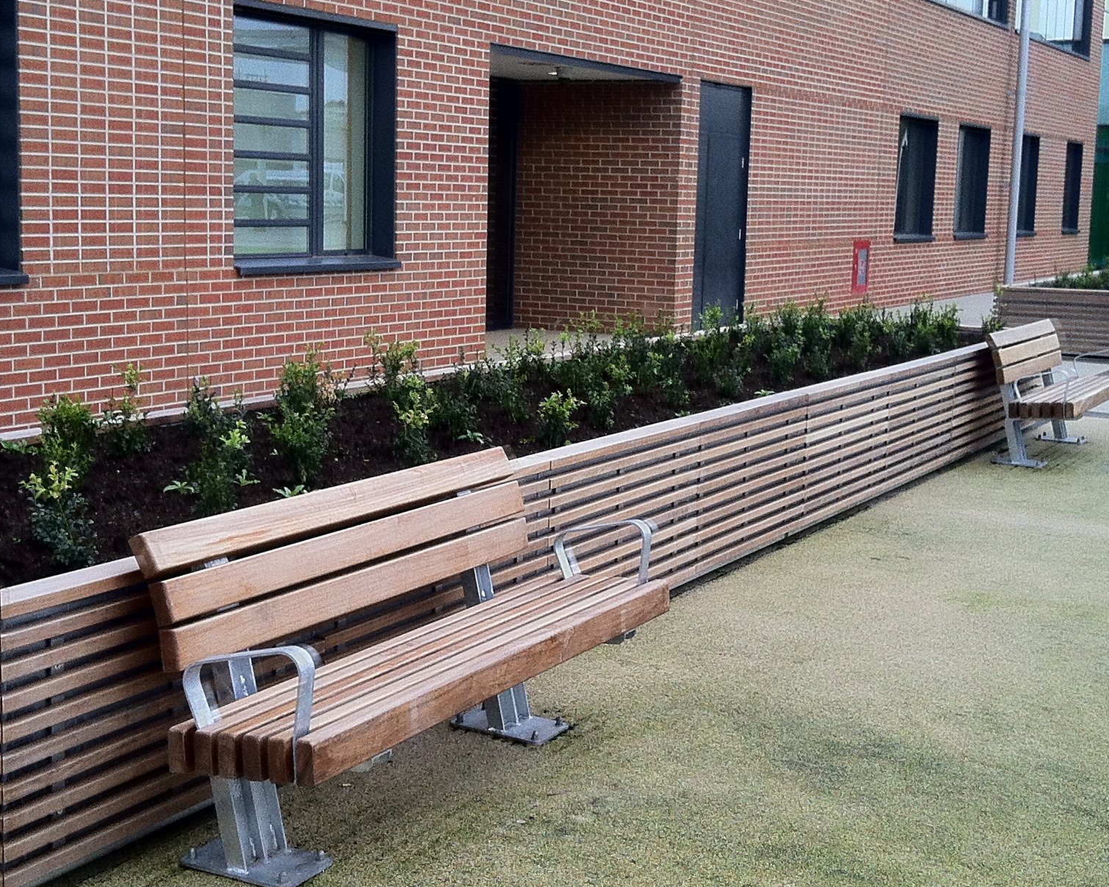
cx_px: 562
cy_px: 407
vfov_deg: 26.2
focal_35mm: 58
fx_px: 1904
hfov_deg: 32.5
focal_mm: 3.85
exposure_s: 1/120
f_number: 2.8
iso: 125
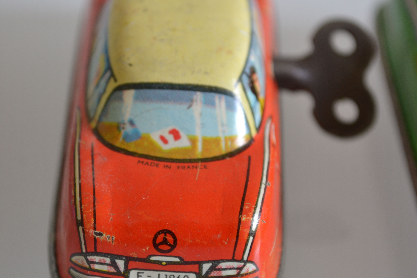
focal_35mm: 109
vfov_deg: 12.6
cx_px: 191
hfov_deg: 18.8
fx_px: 1262
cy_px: 123
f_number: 5.3
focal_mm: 48
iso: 400
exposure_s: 1/25
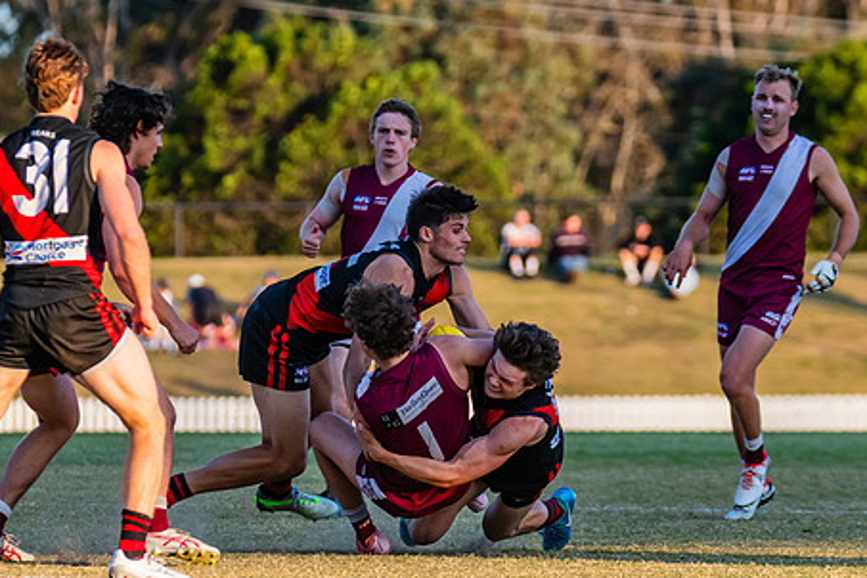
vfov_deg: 2.9
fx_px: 11511
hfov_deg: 4.3
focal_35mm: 478
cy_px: 394
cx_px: 347
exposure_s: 1/1600
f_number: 5
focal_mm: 250
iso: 800
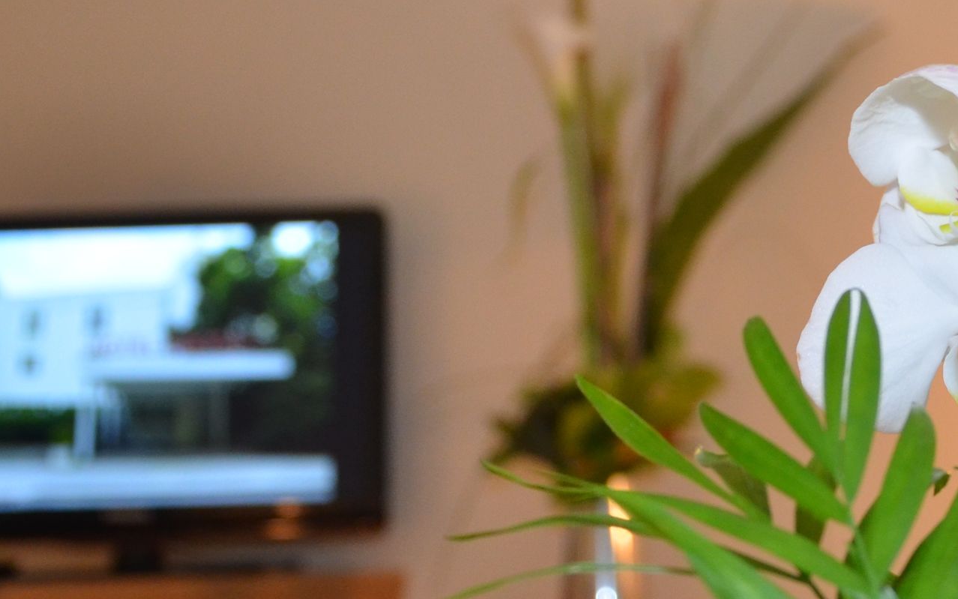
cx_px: 827
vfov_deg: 11.8
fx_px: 2872
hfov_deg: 18.7
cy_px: 53
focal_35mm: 110
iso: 640
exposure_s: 1/60
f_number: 4
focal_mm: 24
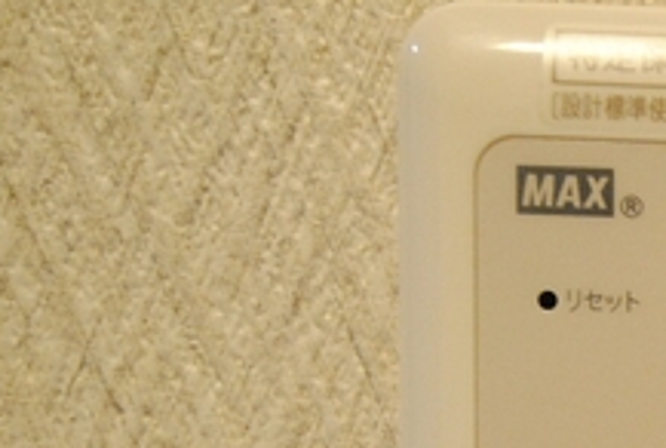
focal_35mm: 66
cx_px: 942
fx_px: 1233
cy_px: 555
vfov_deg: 19.3
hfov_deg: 24.8
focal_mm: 15
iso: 1600
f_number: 5.3
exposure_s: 1/30
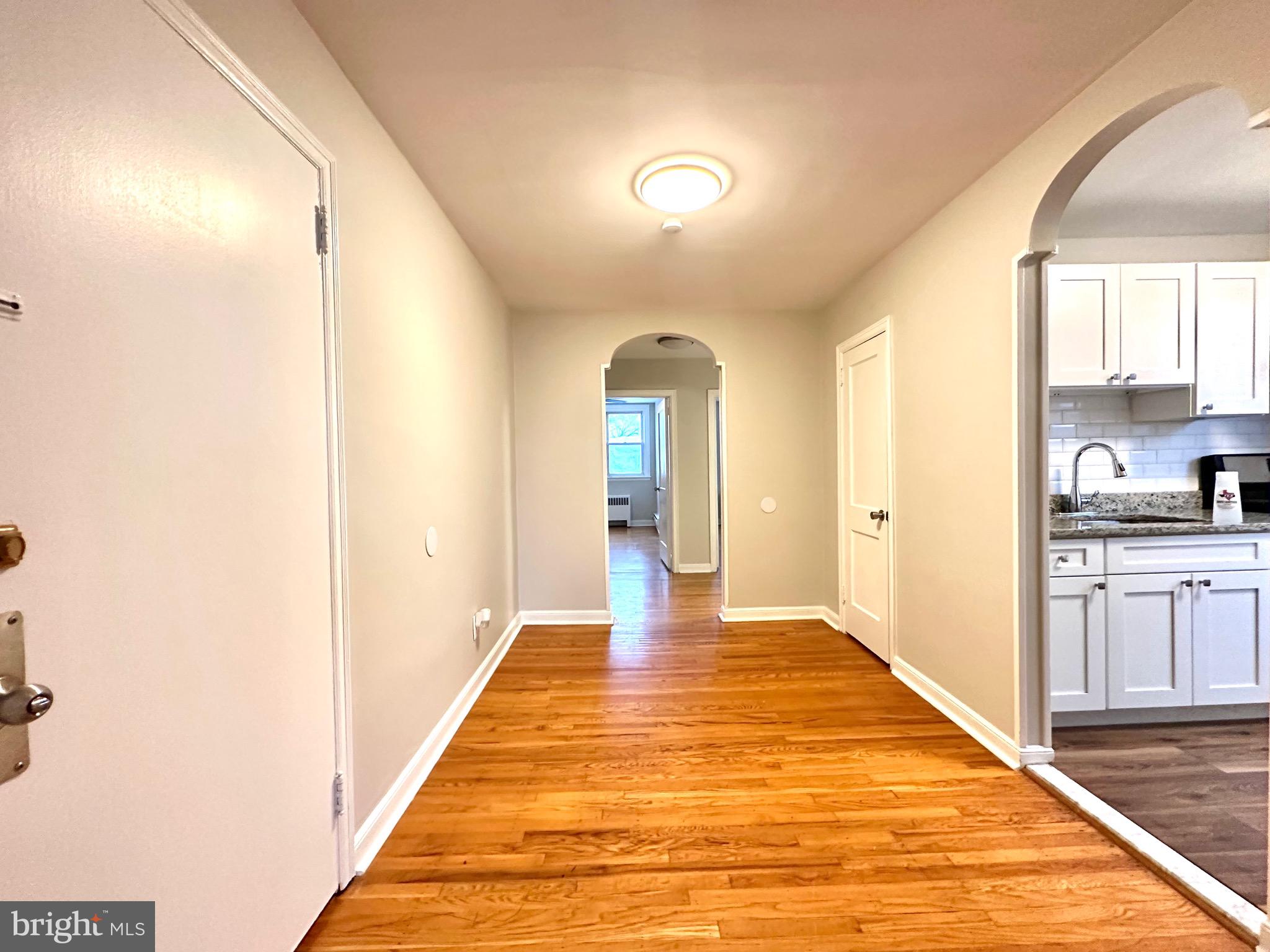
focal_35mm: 14
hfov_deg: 102.1
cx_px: 635
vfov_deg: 85.7
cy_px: 476
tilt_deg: -2.1
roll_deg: +0.7
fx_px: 514
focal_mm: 2.22
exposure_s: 1/60
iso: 400
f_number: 2.2
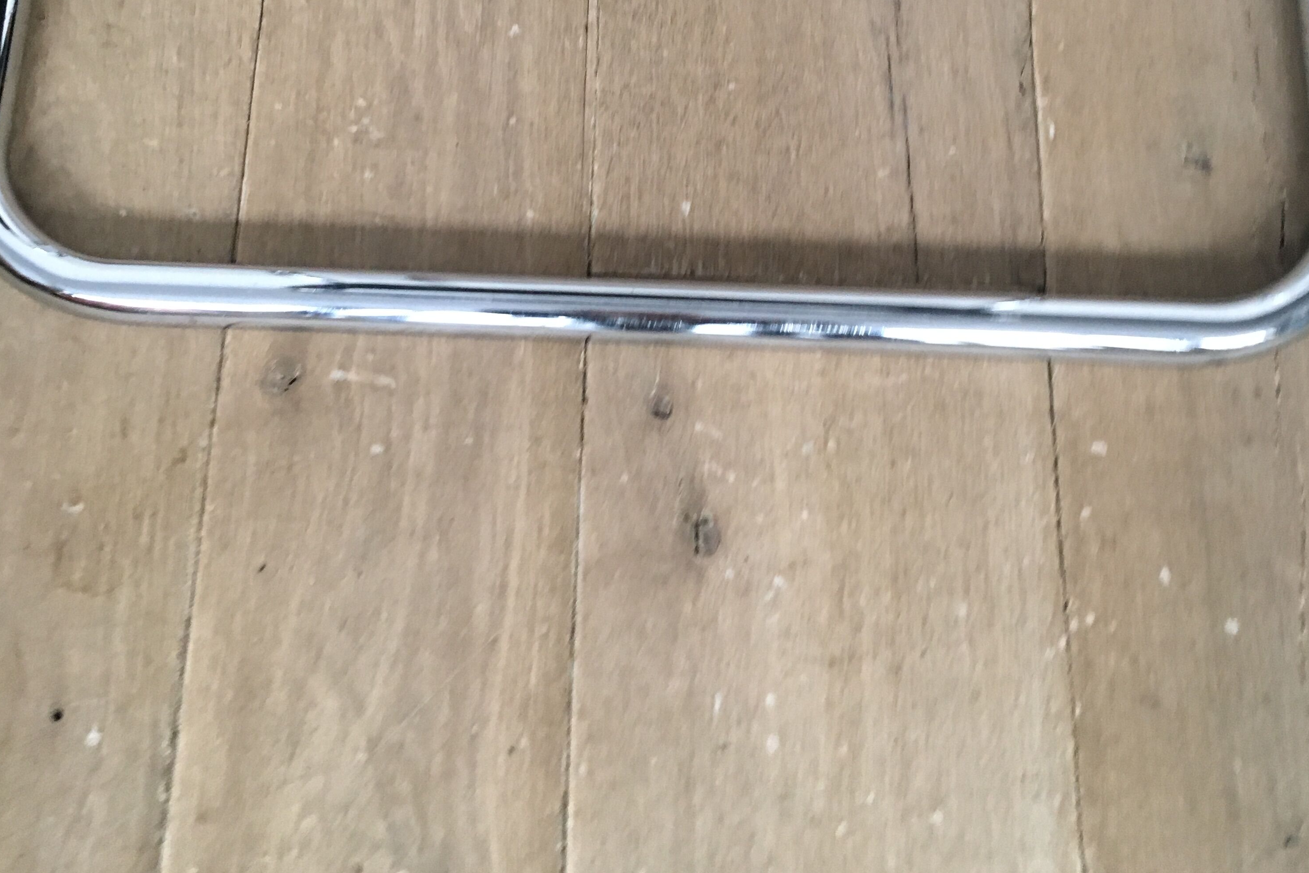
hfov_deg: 47.4
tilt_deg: -71.0
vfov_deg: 32.1
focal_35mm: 41
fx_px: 1491
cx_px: 651
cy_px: 238
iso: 160
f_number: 2.2
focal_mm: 4.15
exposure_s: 1/33
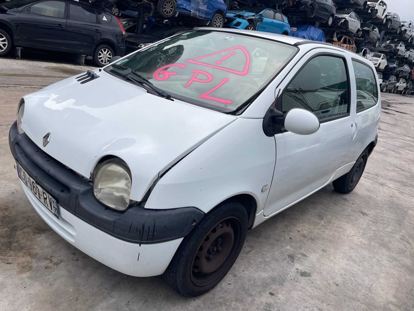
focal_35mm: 26
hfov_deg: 67.3
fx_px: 311
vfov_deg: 53.1
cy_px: 156
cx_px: 207
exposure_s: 1/622
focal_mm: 4.2
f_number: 1.6
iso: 32
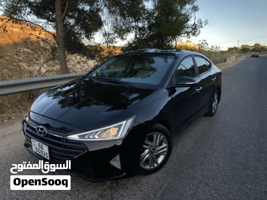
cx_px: 134
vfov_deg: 53.1
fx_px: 201
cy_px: 100
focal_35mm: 26
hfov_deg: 67.3
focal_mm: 4.25
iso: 50
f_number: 1.8
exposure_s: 1/244
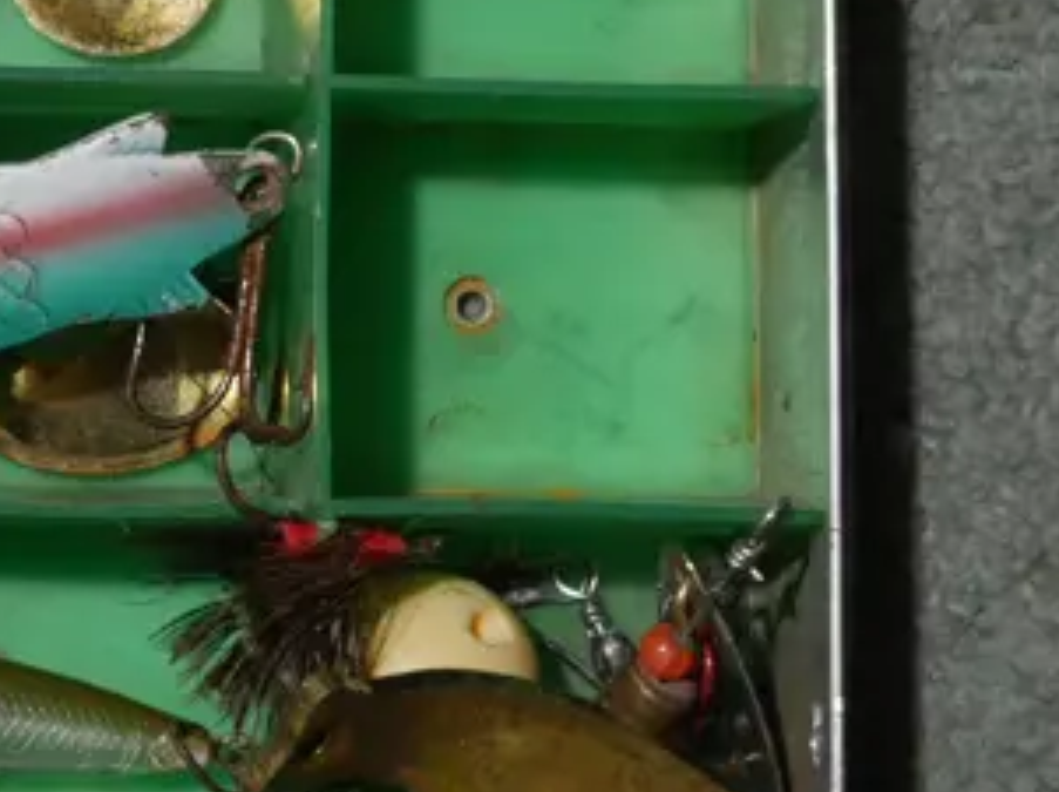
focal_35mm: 184
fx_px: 5622
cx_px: -303
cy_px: -250
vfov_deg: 7.9
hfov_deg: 10.5
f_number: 5.3
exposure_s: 1/60
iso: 500
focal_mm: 27
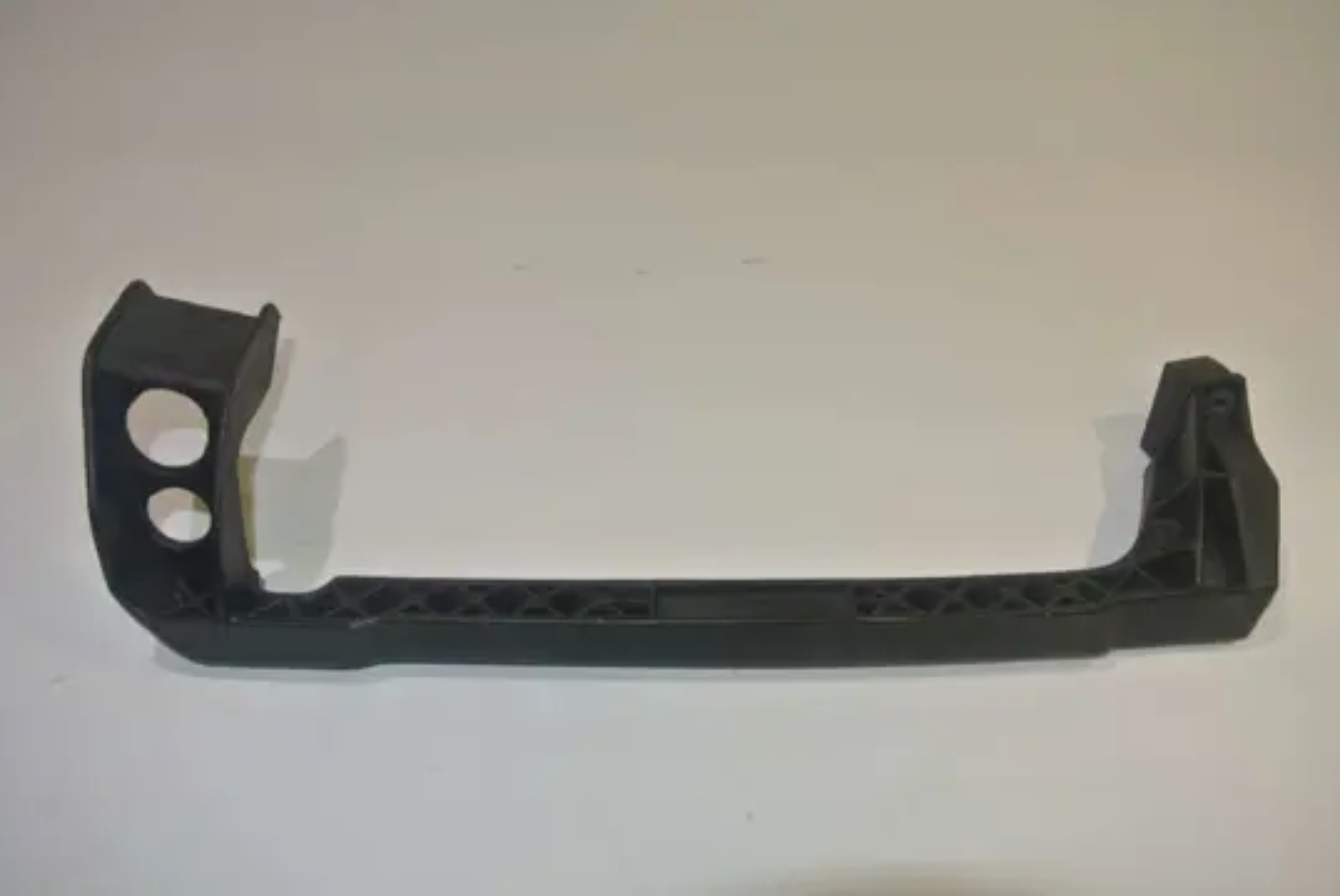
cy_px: 448
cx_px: 670
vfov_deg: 45.1
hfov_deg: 63.6
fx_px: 1081
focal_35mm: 29
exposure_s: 1/60
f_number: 4
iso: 200
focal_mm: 11
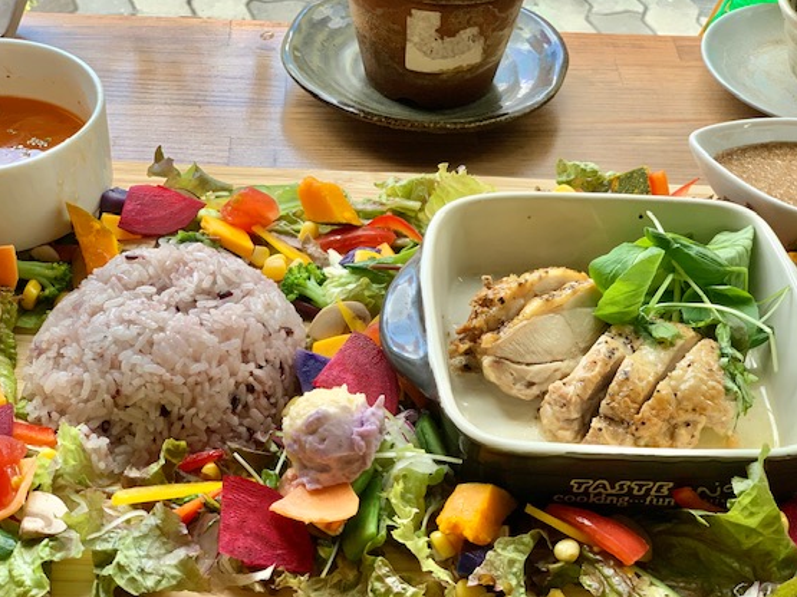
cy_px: 330
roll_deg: -5.7
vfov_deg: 24.4
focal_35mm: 60
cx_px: 445
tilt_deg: -40.1
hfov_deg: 32.2
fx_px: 1381
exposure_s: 1/122
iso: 80
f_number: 2.4
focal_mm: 6
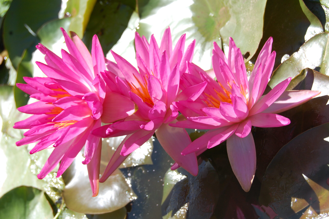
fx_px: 630
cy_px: 110
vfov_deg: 19.7
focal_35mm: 69
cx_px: 164
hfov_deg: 29.3
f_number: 8
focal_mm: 46
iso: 200
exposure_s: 1/250
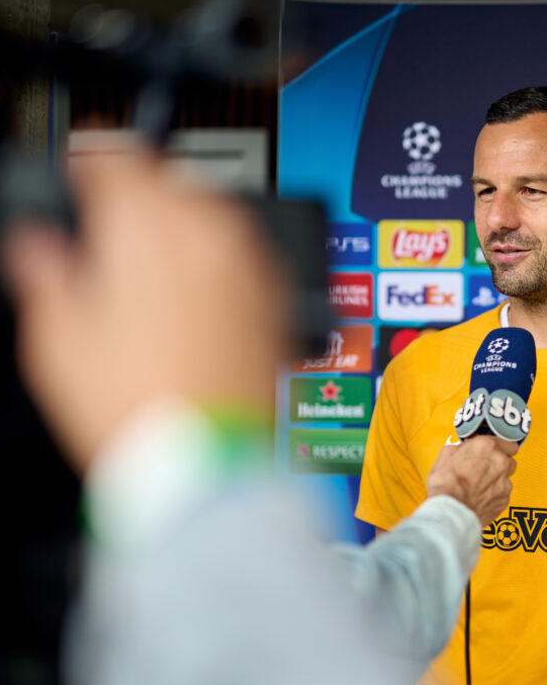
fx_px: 1438
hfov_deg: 21.0
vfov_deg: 26.8
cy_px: 345
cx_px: 508
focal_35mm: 71
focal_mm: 50
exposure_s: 1/1000
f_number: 1.4
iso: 160
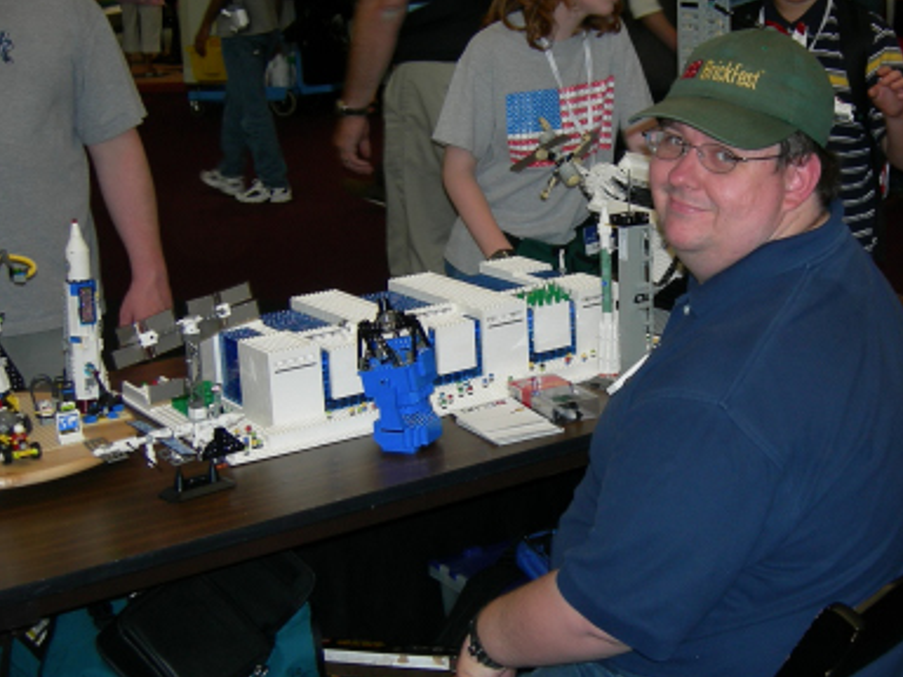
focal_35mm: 60
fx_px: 1565
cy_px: 315
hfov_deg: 31.8
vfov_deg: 24.4
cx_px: 623
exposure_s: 1/60.1
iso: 64
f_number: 2.7
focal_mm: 7.5
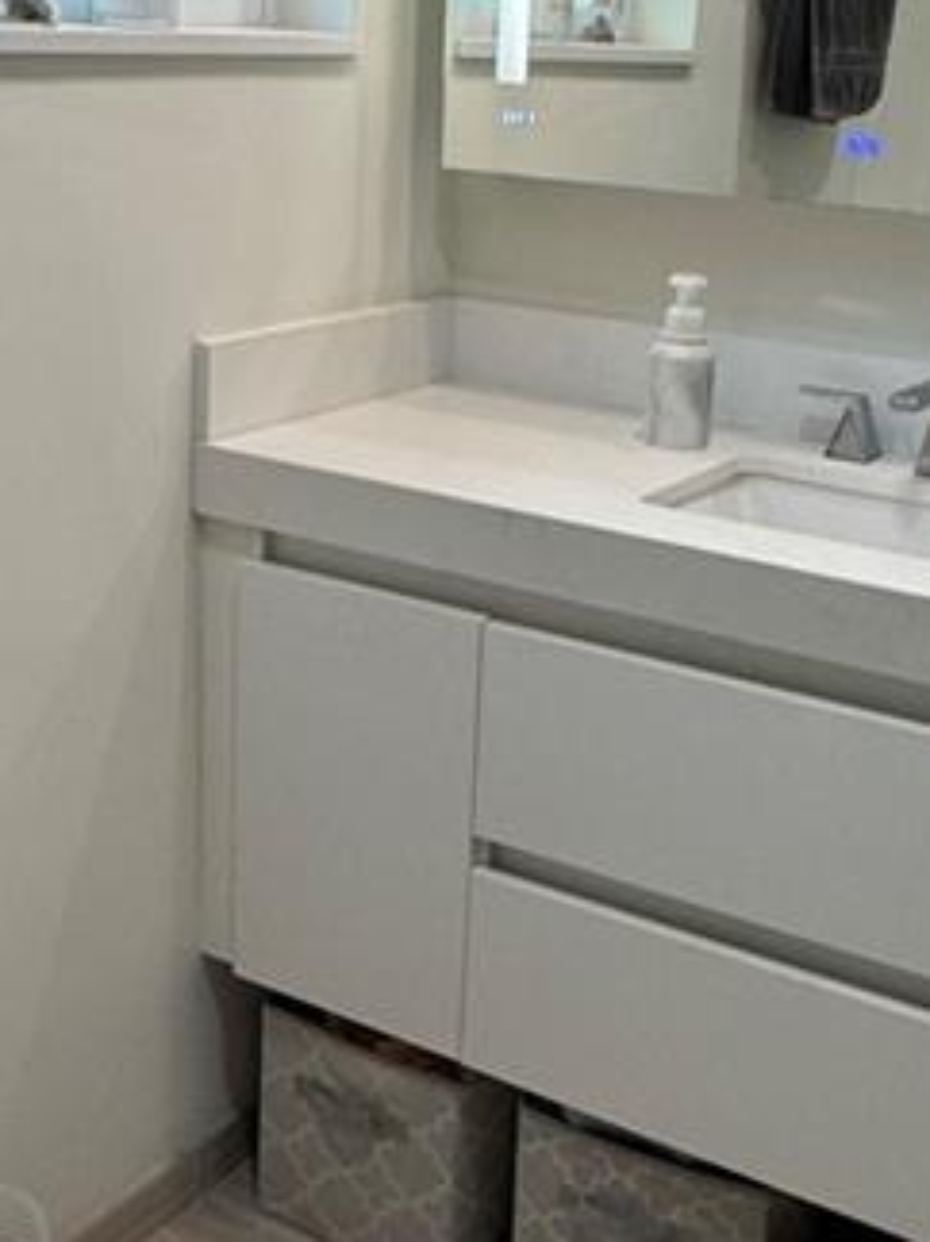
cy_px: 569
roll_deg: -1.5
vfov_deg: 36.8
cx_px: 438
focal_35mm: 52
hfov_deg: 28.0
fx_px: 1864
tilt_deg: -17.0
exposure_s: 1/120
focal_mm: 2.22
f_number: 2.2
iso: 125
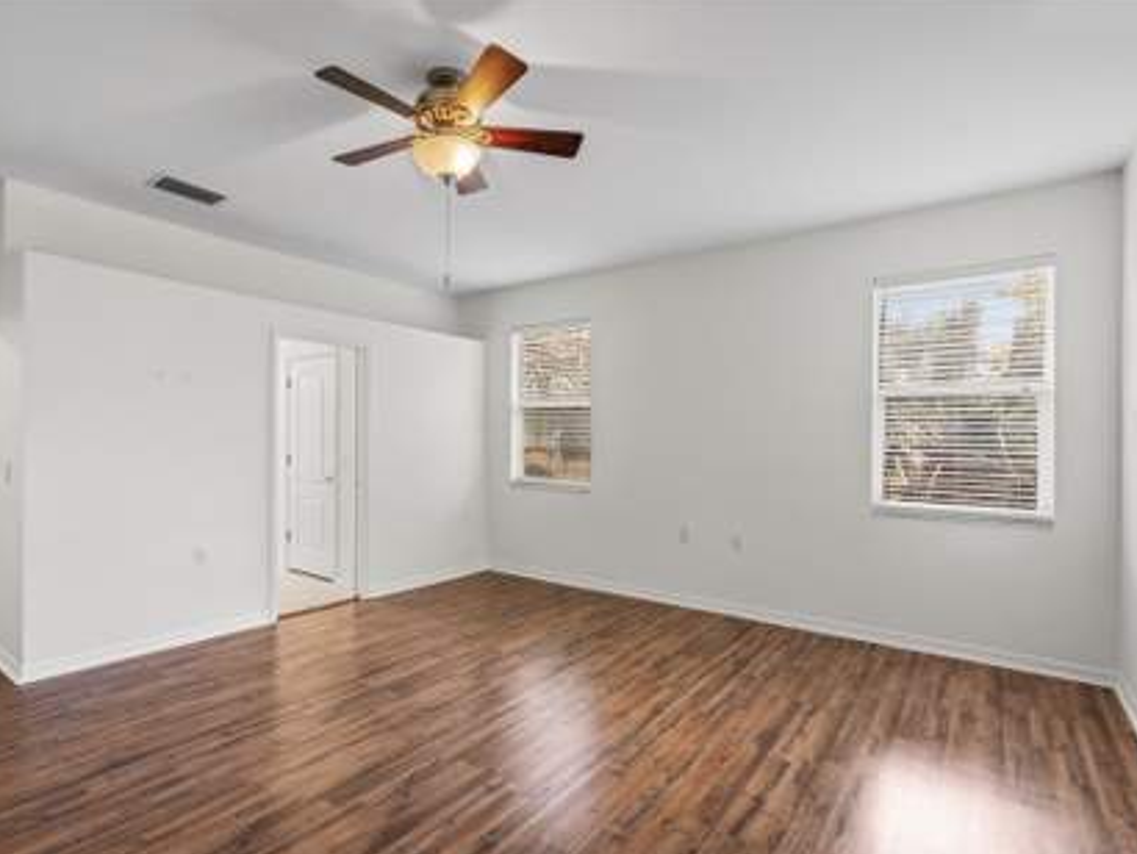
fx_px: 592
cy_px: 433
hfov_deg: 87.3
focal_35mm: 18
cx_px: 502
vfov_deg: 71.6
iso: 400
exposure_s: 1/13
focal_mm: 16
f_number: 8
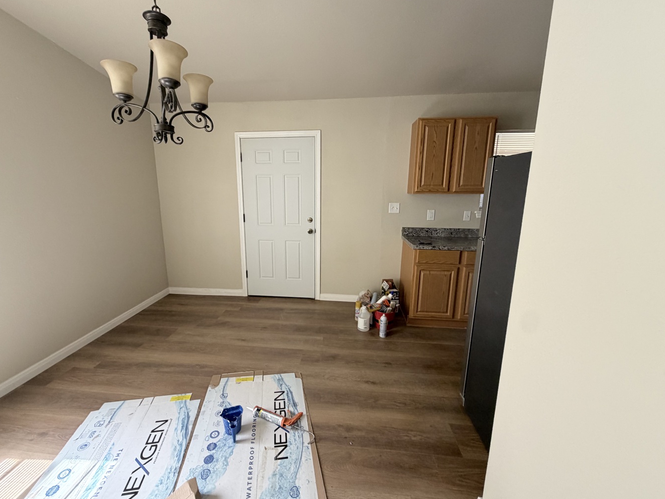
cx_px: 314
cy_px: 245
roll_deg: +1.0
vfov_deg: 81.7
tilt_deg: -11.5
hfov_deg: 98.1
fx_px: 288
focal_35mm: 15
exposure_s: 1/121
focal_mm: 2.22
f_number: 2.2
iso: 160
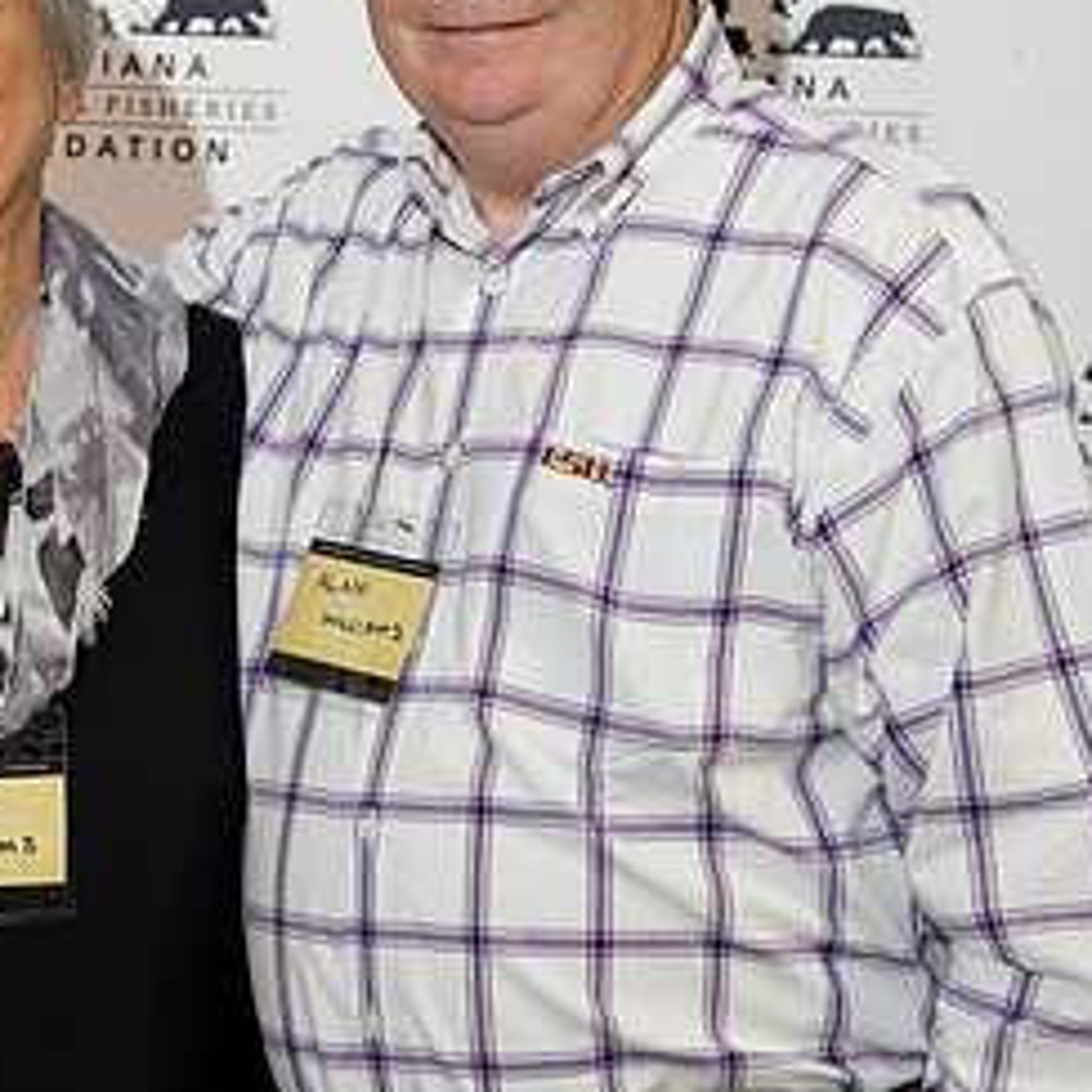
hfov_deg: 17.1
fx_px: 3605
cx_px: 192
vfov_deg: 17.2
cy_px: 412
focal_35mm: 101
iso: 800
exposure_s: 1/125
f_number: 3.5
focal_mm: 50
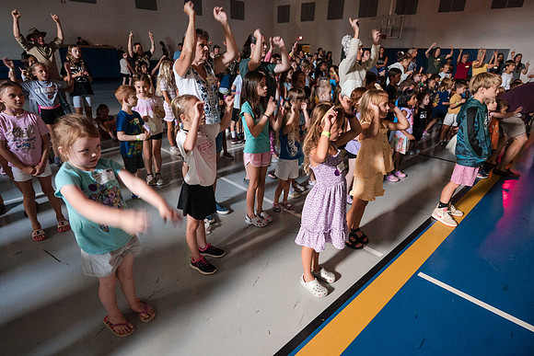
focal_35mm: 21
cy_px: 176
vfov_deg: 60.4
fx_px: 306
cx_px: 265
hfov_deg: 82.2
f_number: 4
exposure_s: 1/60
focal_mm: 18.5
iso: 7200
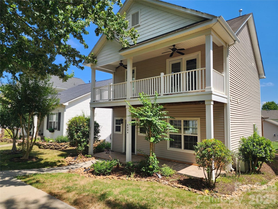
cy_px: 104
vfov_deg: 58.9
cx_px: 139
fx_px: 185
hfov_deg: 73.9
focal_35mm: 23
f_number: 1.8
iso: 12
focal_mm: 6.4
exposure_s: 1/796
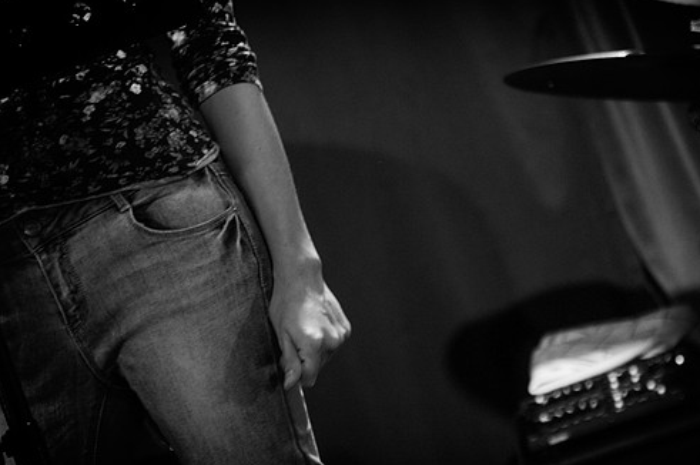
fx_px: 2408
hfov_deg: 16.5
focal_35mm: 124
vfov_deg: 11.0
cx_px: 378
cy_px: 255
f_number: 2.8
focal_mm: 70
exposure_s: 1/50
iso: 1000
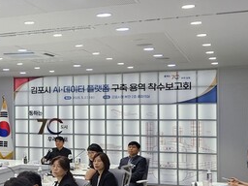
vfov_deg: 26.9
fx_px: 387
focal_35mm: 54
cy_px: 124
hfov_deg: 32.9
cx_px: 5
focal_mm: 6.3
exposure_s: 1/120
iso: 125
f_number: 1.7
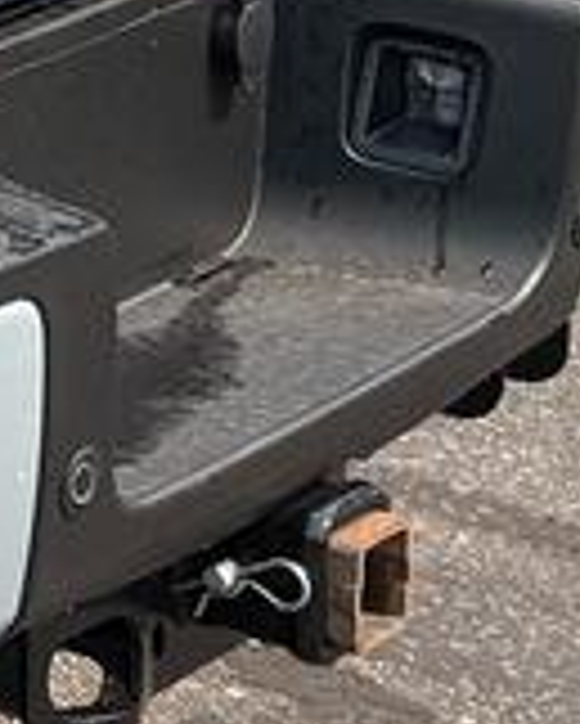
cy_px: -643
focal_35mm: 202
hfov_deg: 6.3
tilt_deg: -4.3
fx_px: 4330
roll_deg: +1.4
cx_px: -1713
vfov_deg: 9.1
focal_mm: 5.96
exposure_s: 1/2283
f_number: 1.6
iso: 50
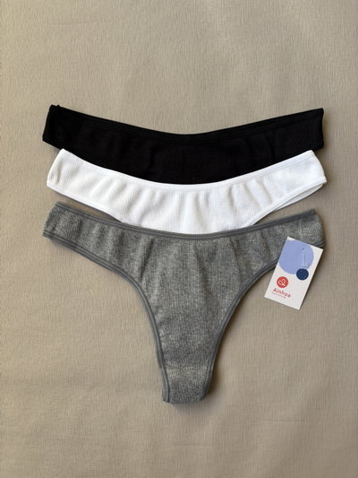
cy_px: 239
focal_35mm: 26
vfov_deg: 67.3
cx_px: 179
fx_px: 358
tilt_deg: -84.7
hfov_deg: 53.1
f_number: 1.6
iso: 32
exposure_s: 1/124
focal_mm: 5.96
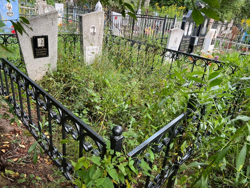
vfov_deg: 53.1
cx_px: 125
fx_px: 188
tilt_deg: -25.6
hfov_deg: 67.3
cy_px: 94
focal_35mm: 26
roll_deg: -5.6
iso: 40
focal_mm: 5.7
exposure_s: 1/196
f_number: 1.5
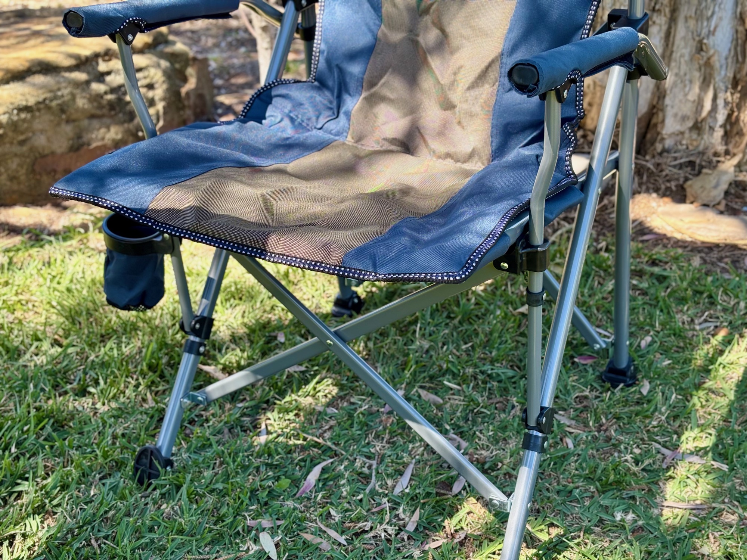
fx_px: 1122
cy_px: 280
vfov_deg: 28.0
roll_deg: +4.5
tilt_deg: -27.4
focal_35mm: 52
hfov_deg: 36.8
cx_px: 374
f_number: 1.6
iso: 32
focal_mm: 5.96
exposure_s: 1/413
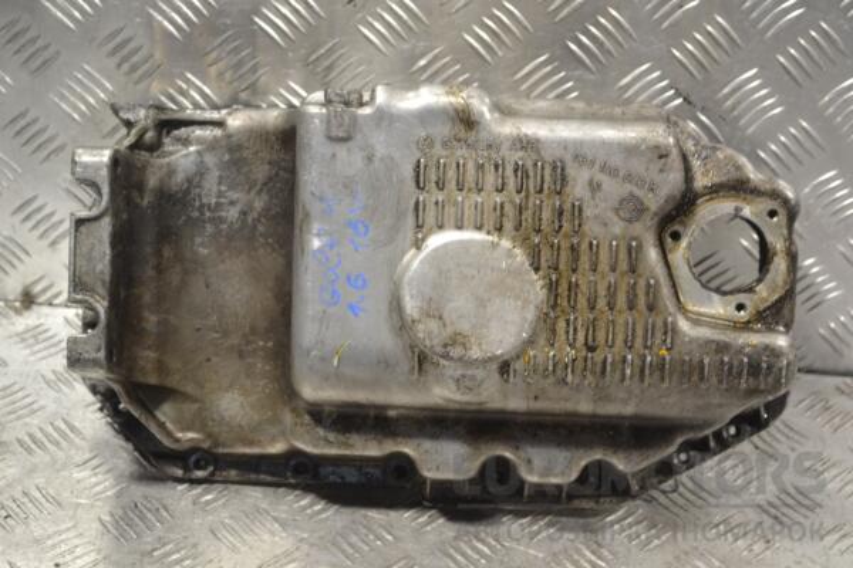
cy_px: 284
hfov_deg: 29.2
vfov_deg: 19.7
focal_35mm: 69
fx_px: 1635
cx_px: 426
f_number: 5.3
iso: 720
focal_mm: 46
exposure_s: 1/60
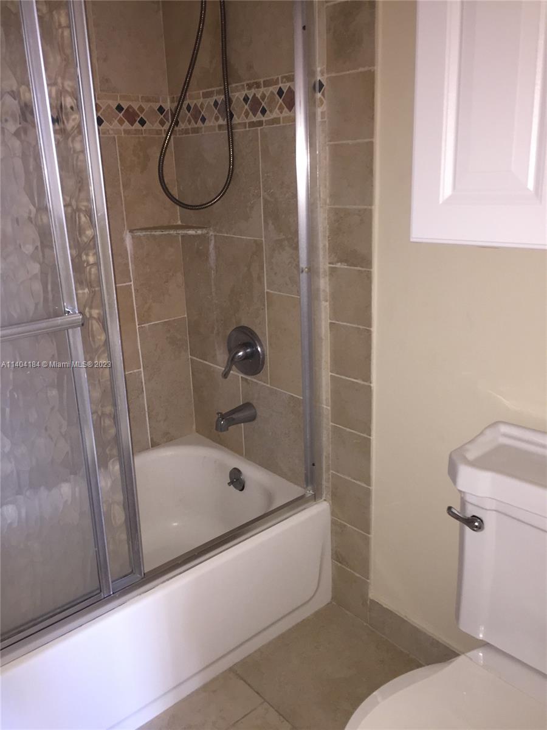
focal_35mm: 29
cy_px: 365
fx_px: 611
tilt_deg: -16.5
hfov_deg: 48.2
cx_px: 274
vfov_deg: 61.7
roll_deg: +2.6
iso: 80
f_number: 2.2
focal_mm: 4.15
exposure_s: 1/16
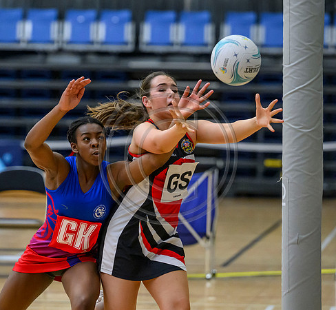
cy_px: 155
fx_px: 3241
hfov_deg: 5.9
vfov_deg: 5.5
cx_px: 143
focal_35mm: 307
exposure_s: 1/1250
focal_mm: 170
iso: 5000
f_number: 3.2
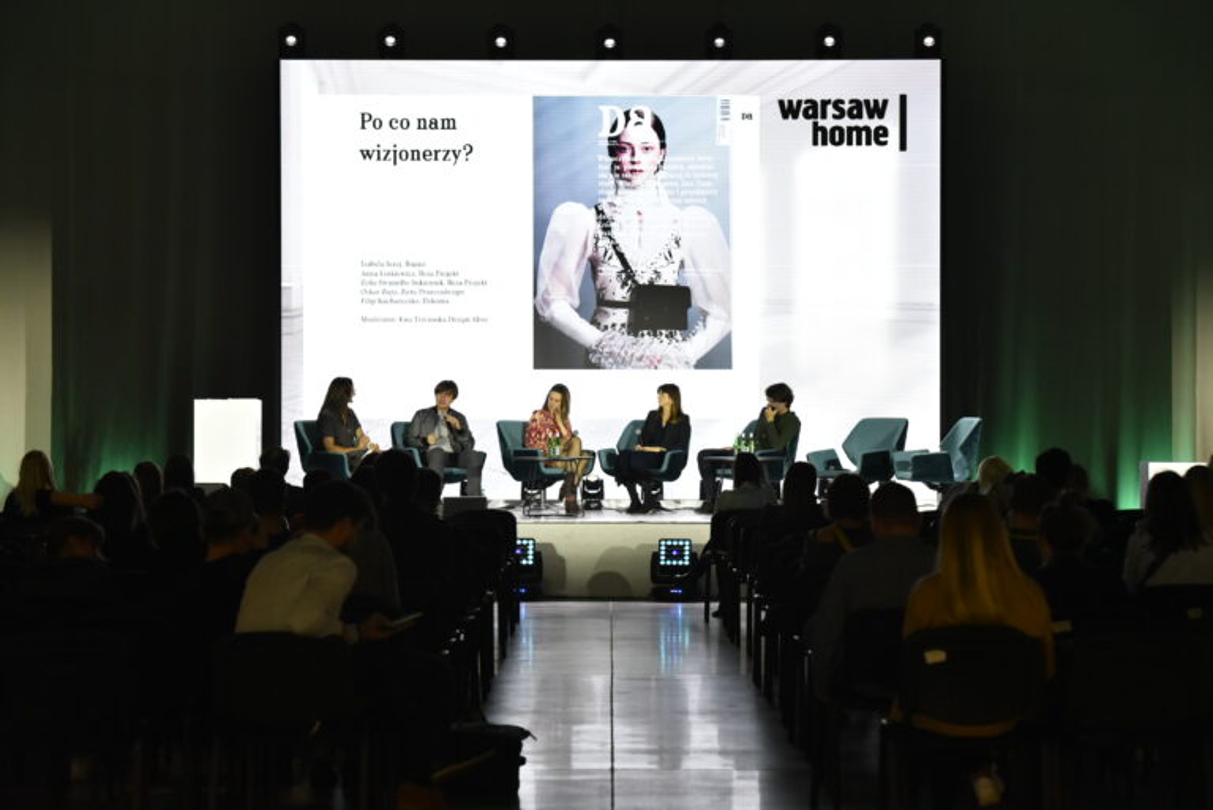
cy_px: 405
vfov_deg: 12.2
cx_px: 606
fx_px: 3776
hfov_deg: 18.3
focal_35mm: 112
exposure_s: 1/200
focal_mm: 112
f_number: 5
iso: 3200
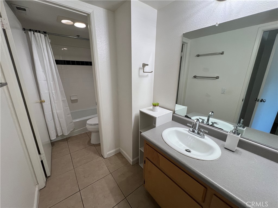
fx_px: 104
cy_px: 104
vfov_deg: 89.9
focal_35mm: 13
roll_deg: +0.2
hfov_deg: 106.2
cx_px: 139
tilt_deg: -16.0
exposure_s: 1/120
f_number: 1.8
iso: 160
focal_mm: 1.57
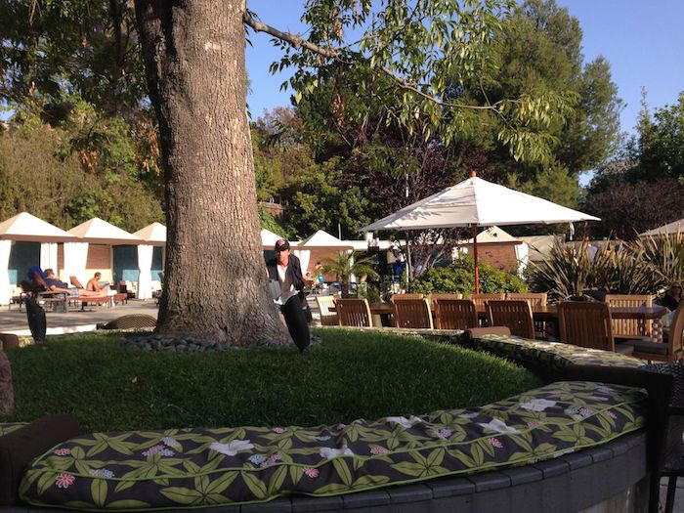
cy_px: 256
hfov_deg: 55.4
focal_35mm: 33
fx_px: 652
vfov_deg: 42.9
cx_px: 342
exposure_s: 1/733
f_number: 2.4
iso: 50
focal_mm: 4.12
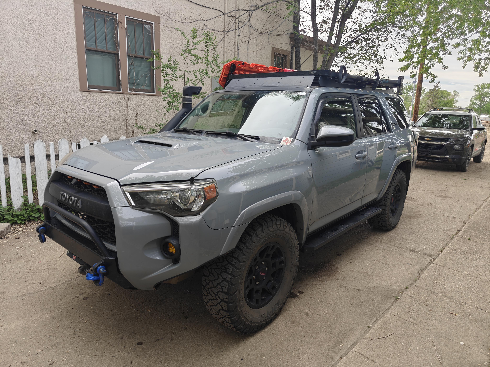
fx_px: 326
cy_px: 184
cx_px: 245
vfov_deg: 58.9
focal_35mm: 23
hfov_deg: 73.9
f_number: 1.6
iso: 64
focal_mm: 6.06
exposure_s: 1/200
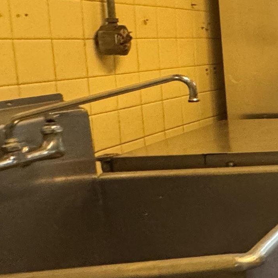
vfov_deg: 31.4
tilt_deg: -5.7
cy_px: 99
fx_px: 491
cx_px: 585
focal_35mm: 54
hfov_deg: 18.0
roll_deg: -2.6
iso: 640
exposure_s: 1/60
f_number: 2.2
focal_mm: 2.22
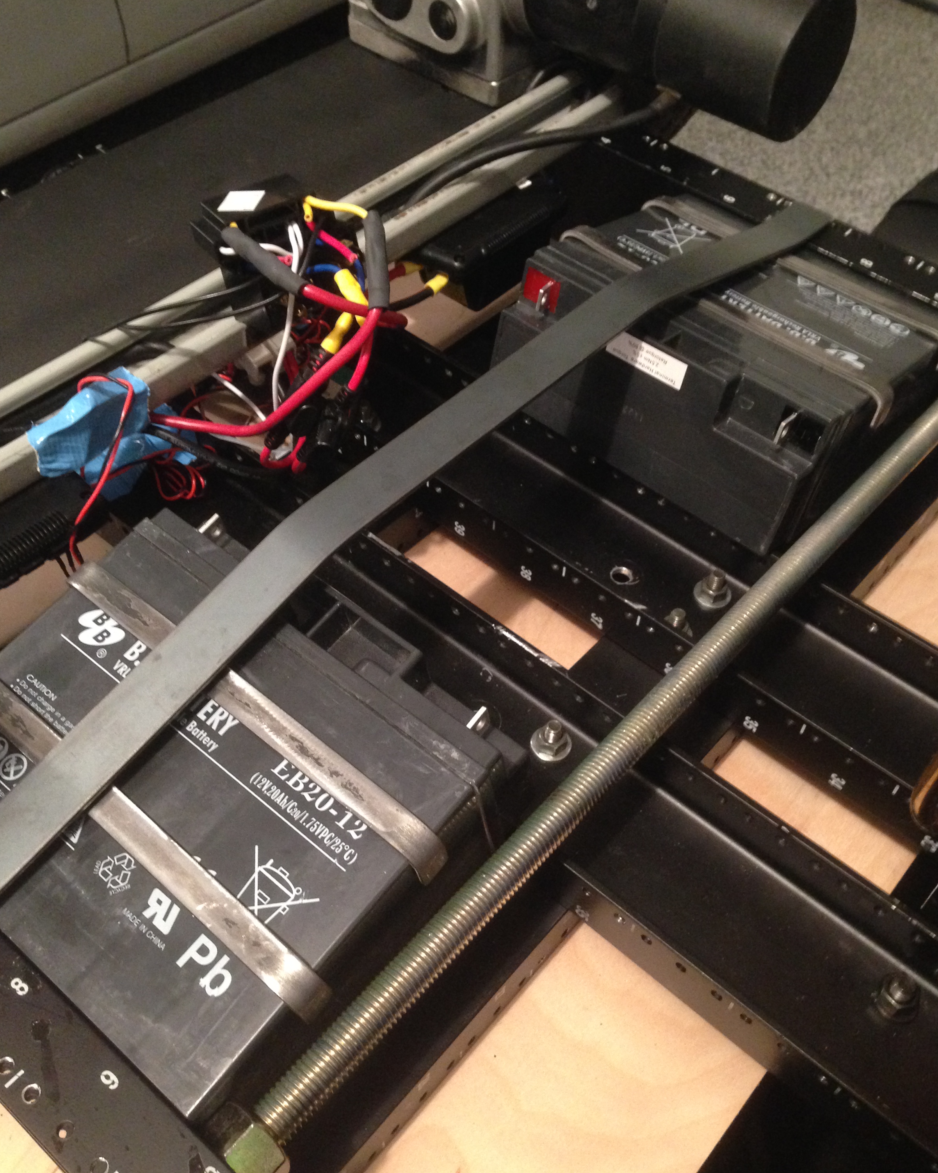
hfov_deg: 42.2
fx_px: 1215
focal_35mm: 35
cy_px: 620
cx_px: 473
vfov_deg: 51.5
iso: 400
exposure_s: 1/15
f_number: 2.4
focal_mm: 4.12
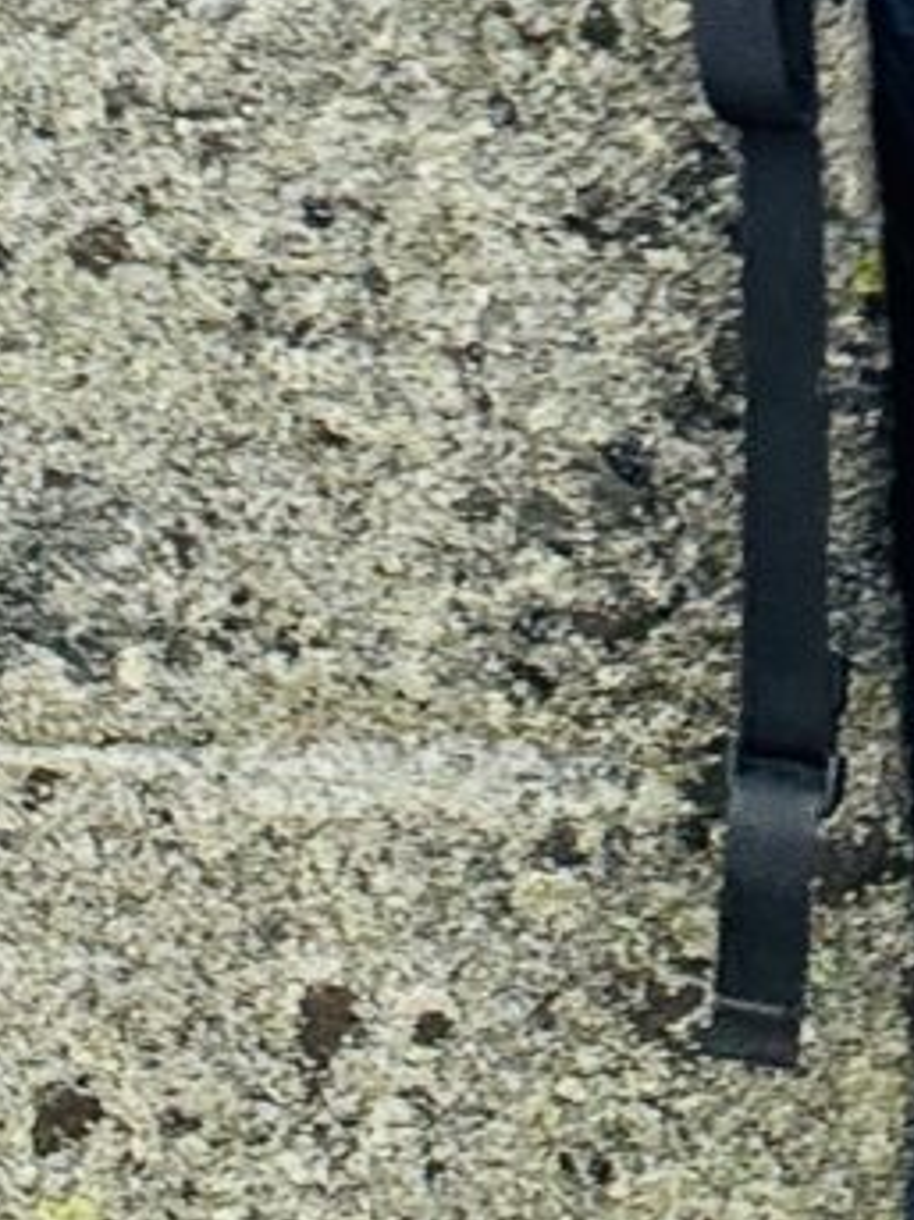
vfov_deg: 12.9
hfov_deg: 10.6
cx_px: 345
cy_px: -935
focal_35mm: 140
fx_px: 4932
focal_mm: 2.69
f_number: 1.9
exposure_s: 1/381
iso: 25
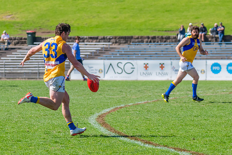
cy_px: 69
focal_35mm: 326
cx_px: 55
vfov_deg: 4.2
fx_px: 2102
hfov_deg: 6.3
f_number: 7.1
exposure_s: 1/1600
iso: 800
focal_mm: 170
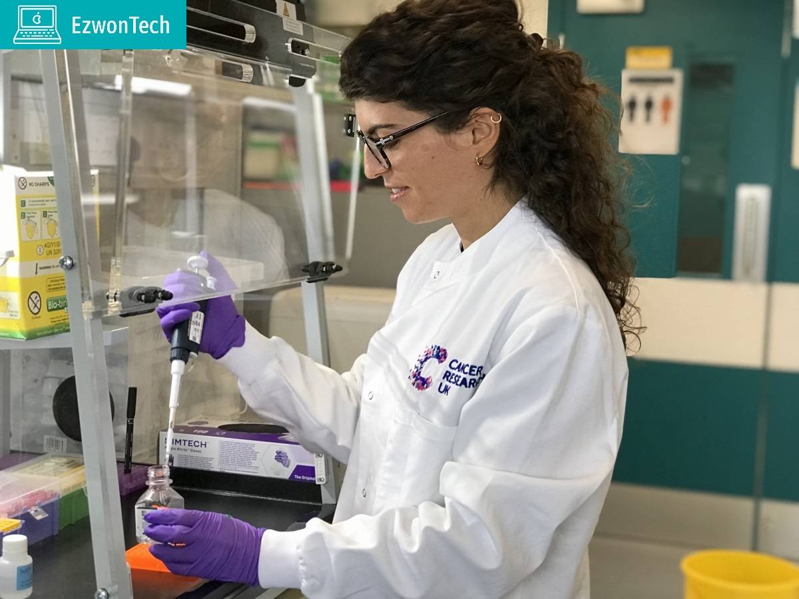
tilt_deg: -5.0
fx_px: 1316
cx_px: 400
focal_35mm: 57
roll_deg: -1.4
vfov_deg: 25.7
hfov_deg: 33.8
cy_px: 300
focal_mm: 6.6
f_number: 2.8
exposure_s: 1/50
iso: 100
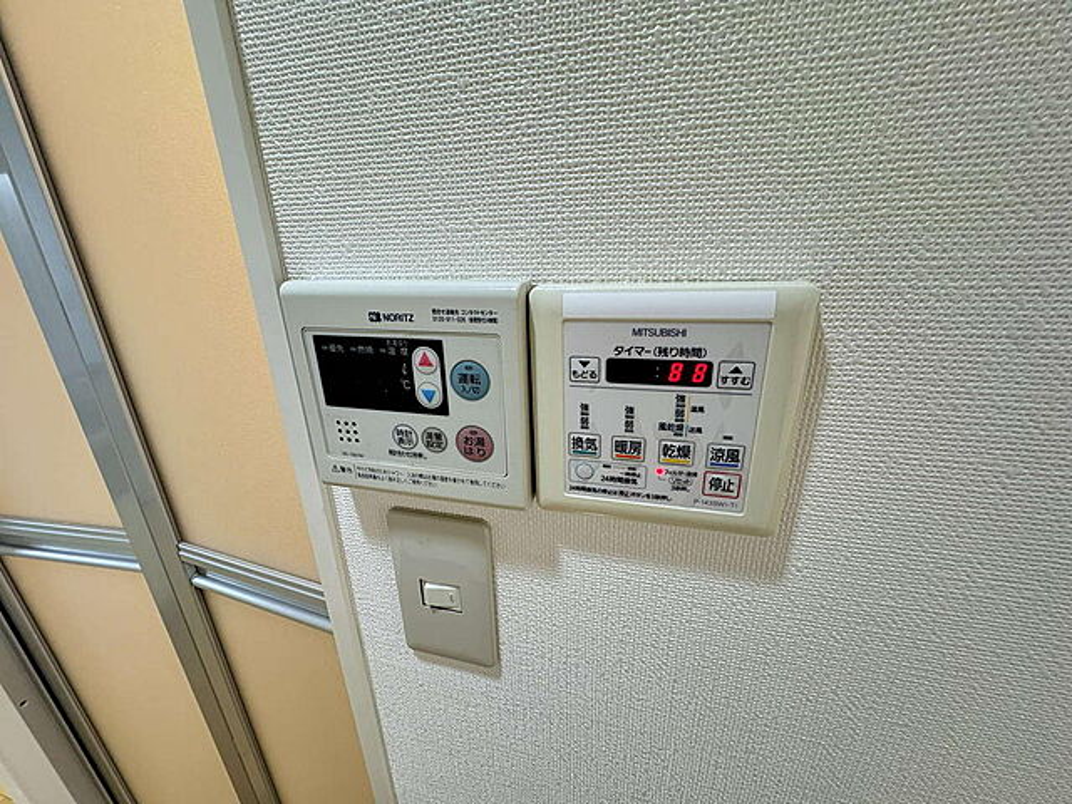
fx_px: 434
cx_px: 536
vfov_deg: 85.7
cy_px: 402
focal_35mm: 14
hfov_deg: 102.1
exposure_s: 1/50
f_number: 2.2
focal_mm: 2.22
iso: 250
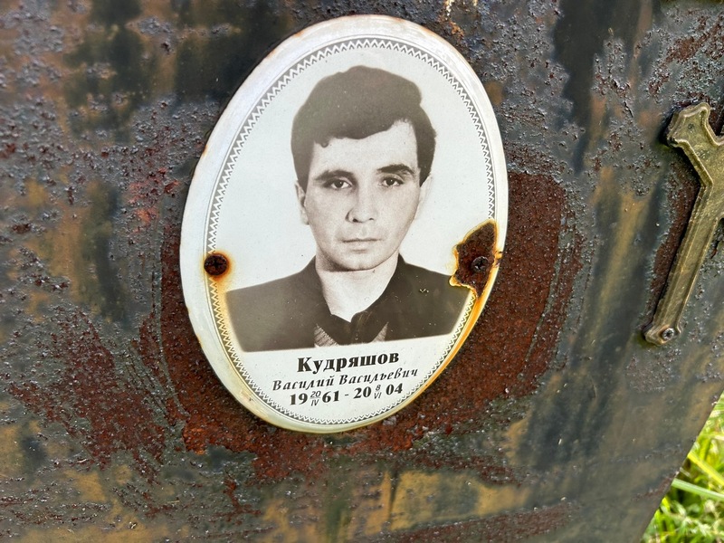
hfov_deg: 67.3
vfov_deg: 53.1
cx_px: 362
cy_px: 272
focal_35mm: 26
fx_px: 544
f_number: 1.5
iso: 50
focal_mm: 5.7
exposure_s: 1/1112
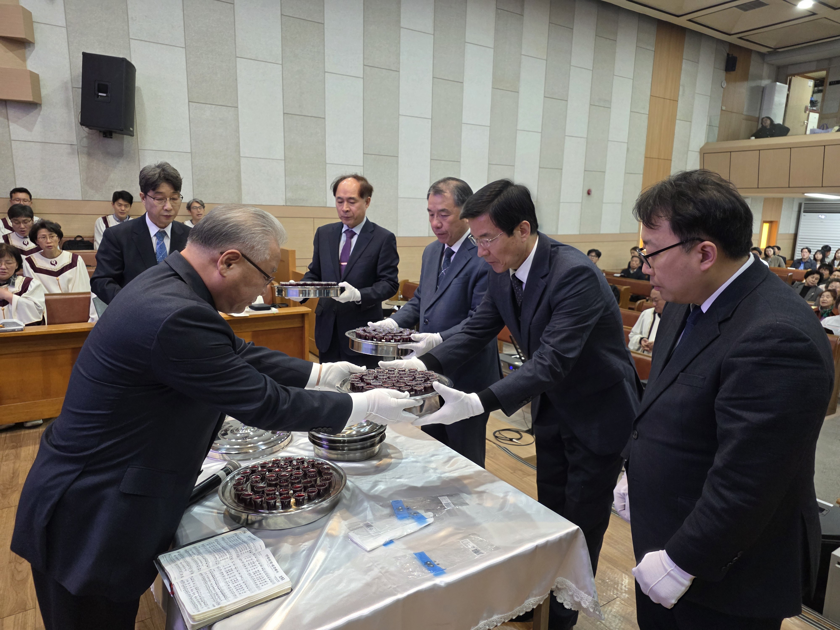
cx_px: 420
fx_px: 558
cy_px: 315
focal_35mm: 23
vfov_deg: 58.9
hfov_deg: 73.9
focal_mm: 6.25
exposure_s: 1/120
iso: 400
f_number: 1.7
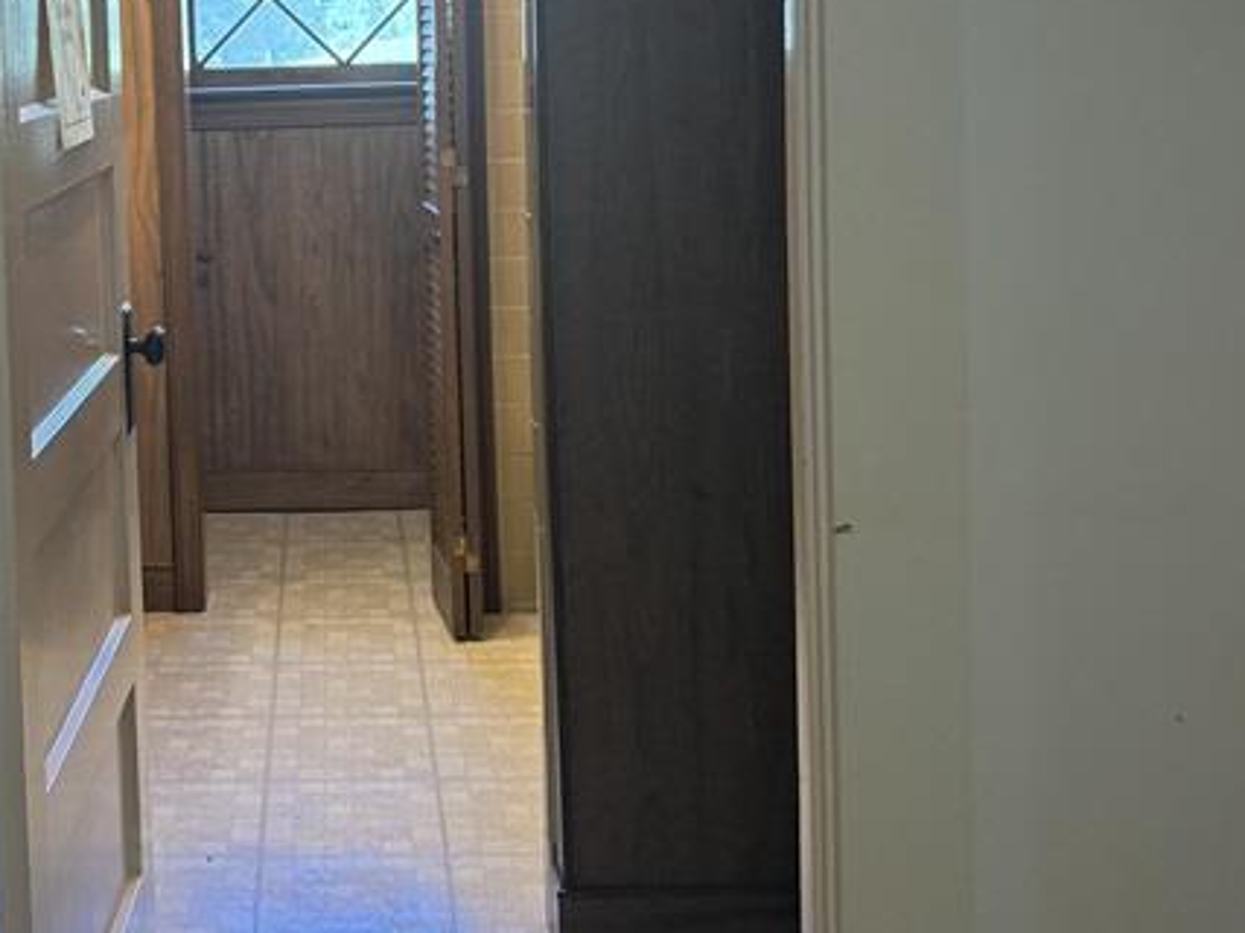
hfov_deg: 34.4
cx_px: 230
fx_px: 1942
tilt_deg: -3.7
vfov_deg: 26.4
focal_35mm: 54
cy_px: 166
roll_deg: +2.3
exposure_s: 1/60
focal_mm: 6.76
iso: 250
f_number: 1.78
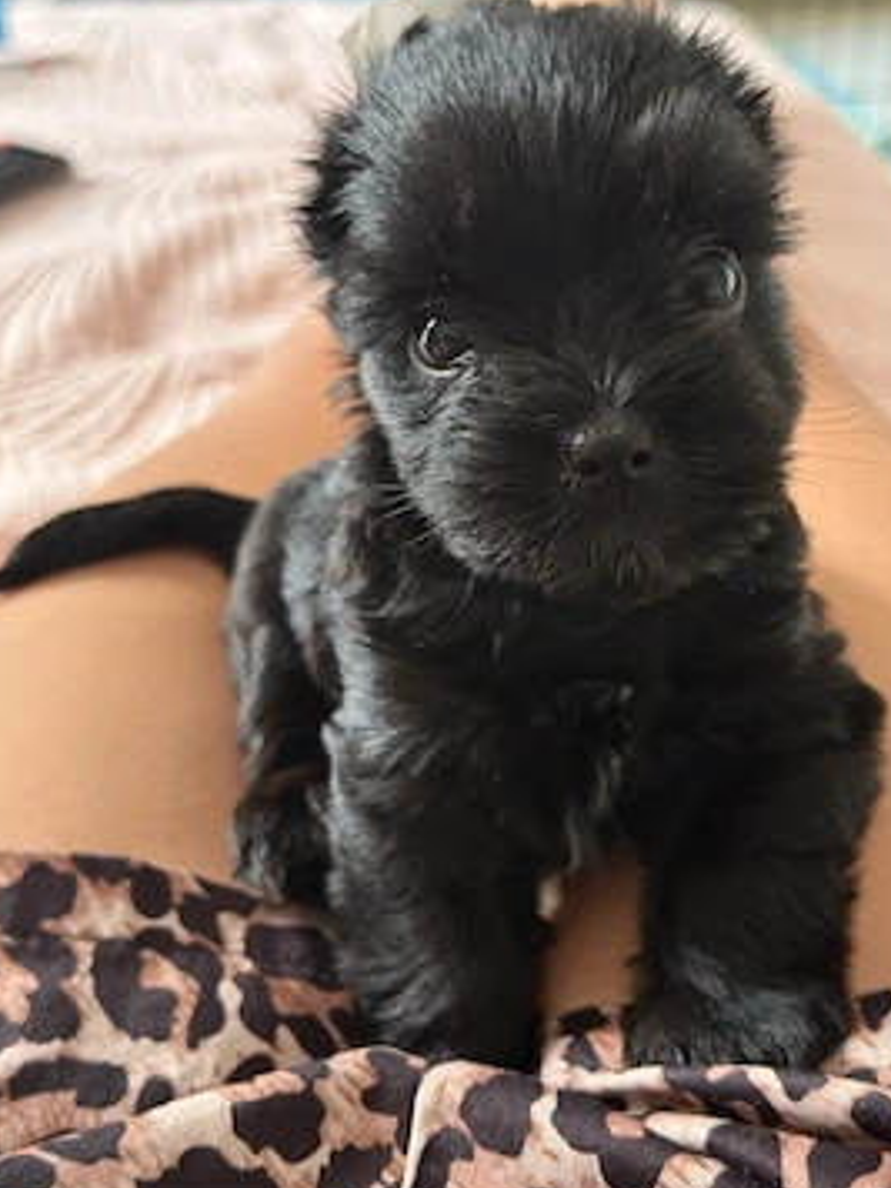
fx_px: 1853
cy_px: 541
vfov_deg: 35.5
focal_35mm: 54
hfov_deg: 27.0
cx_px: 471
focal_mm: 6.76
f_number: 1.78
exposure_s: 1/60
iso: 250
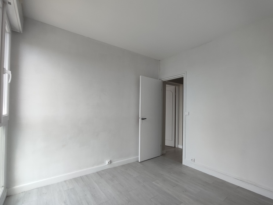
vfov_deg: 85.6
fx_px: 110
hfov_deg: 102.0
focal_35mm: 14
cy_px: 106
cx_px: 143
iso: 50
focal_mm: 1.66
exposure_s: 1/148
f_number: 2.2
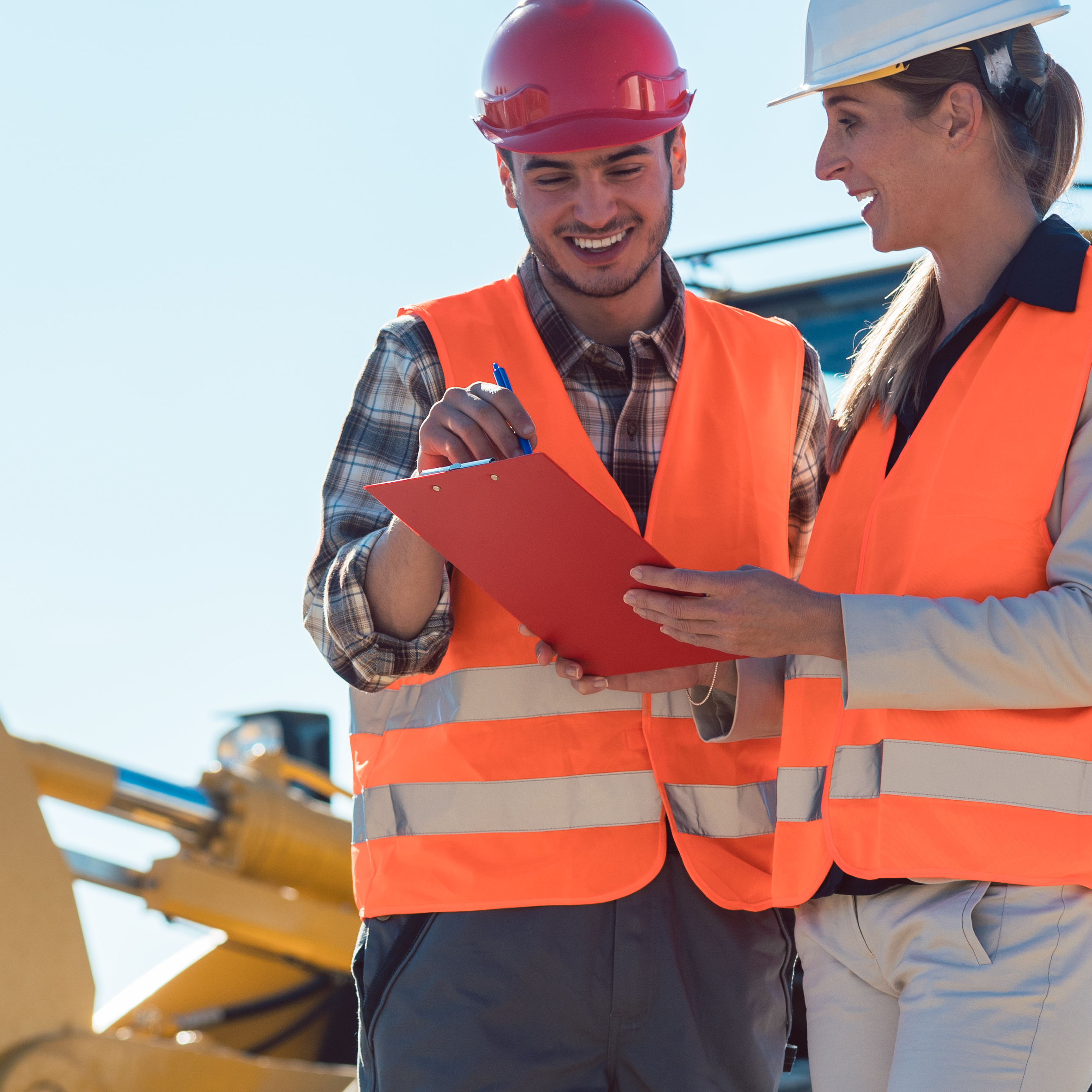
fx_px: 8530
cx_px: 208
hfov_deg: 7.3
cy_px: 977
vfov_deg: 7.3
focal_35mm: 239
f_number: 4
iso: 100
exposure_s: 1/640
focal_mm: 90
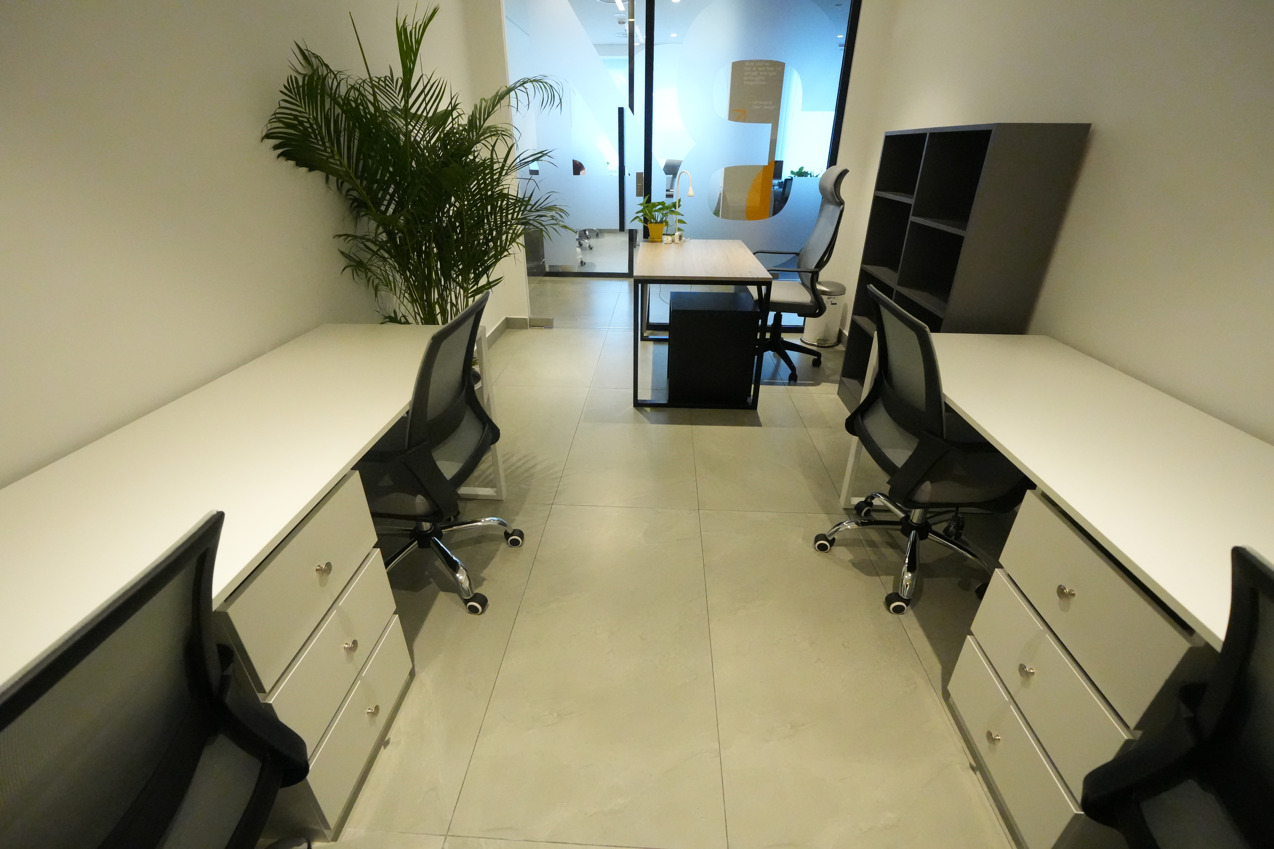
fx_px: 531
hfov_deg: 100.4
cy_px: 424
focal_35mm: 15
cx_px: 637
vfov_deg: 77.3
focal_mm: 10
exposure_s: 1/400
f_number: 4
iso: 8000
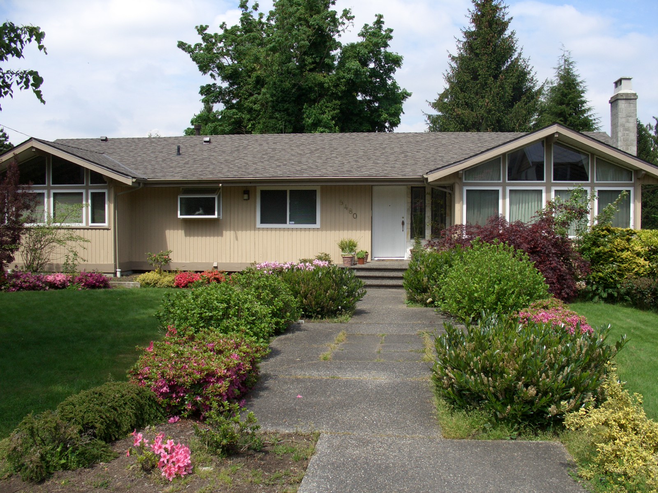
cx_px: 329
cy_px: 246
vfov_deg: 42.9
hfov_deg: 55.4
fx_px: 627
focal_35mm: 33
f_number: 4.5
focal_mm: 7.1
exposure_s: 1/640
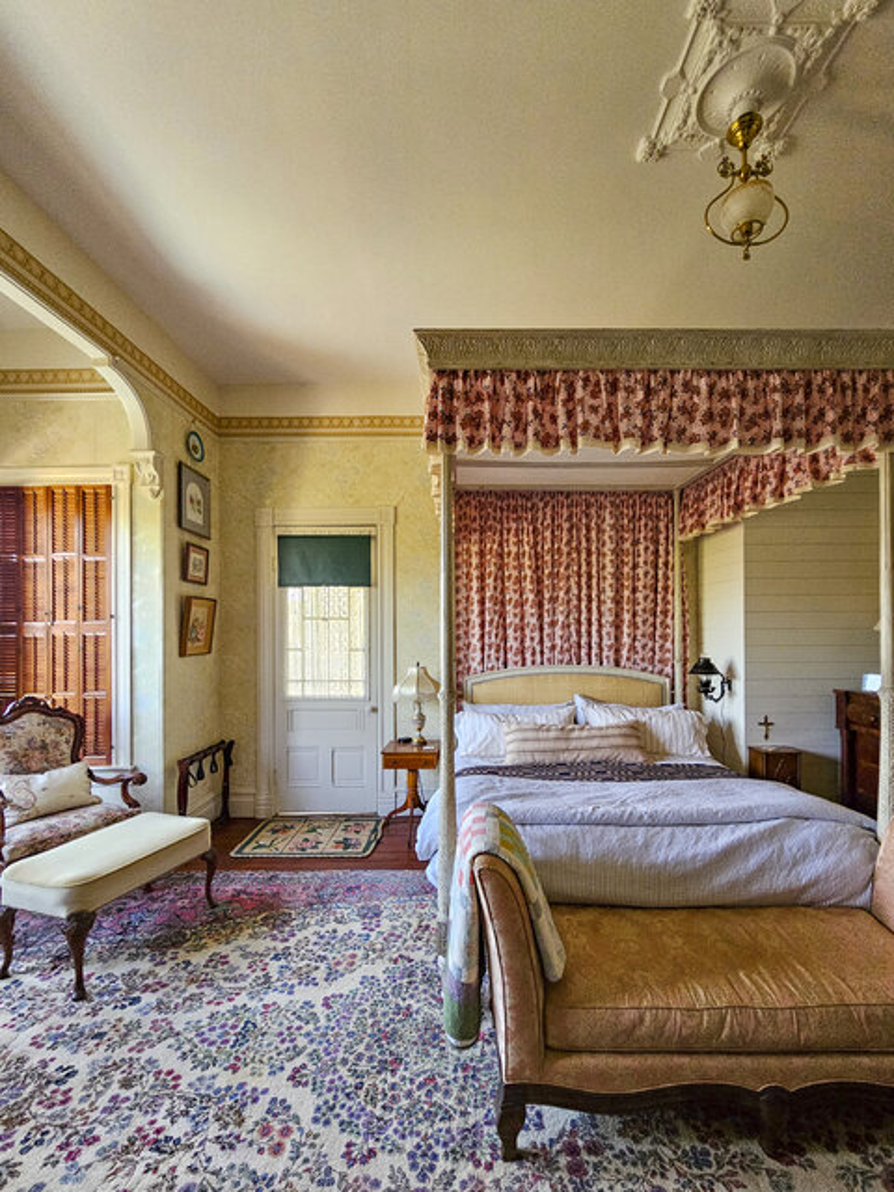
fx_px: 448
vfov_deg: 106.2
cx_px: 447
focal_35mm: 13
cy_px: 596
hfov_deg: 89.9
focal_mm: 2.2
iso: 400
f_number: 2.2
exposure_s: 1/60
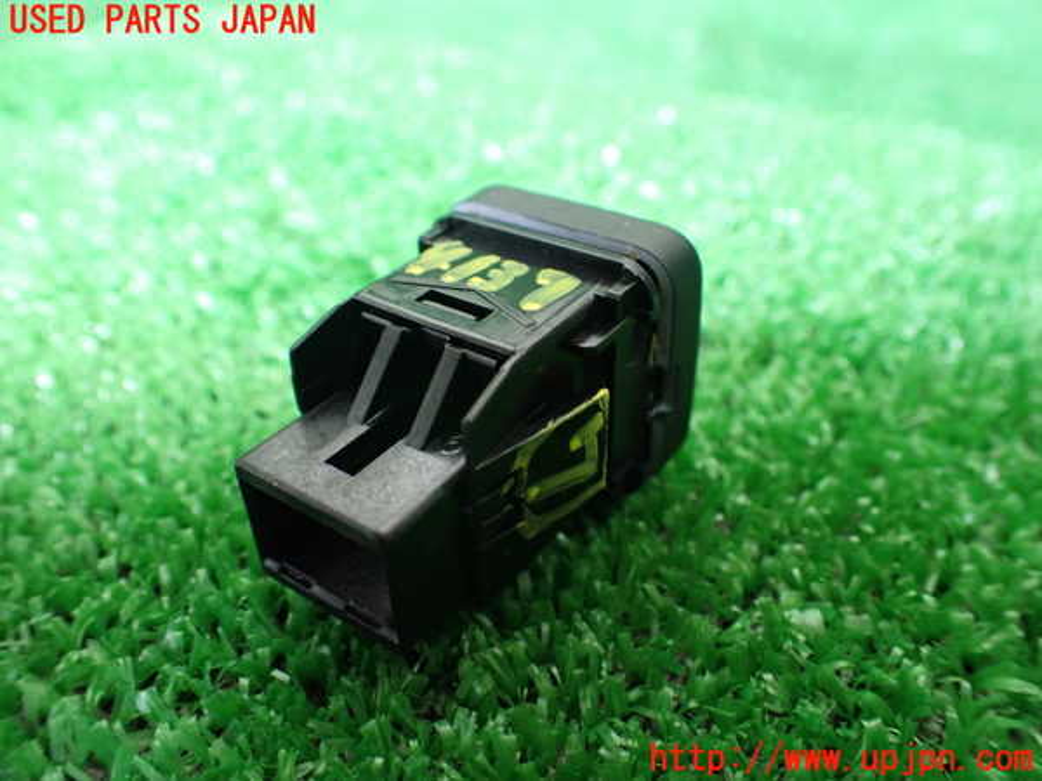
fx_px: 903
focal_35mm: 30
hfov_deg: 60.0
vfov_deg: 46.8
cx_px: 521
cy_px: 390
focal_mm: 5.4
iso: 800
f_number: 2.3
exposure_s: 1/40
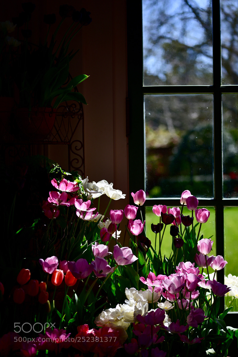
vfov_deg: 19.5
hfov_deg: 13.0
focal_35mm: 105
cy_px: 178
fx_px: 1042
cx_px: 119
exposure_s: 1/1000
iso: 64
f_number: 3.5
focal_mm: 105
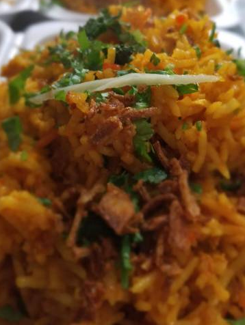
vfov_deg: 45.2
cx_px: 131
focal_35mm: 40
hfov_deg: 36.0
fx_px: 377
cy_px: 84
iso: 250
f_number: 1.7
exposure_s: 1/17
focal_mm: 4.3
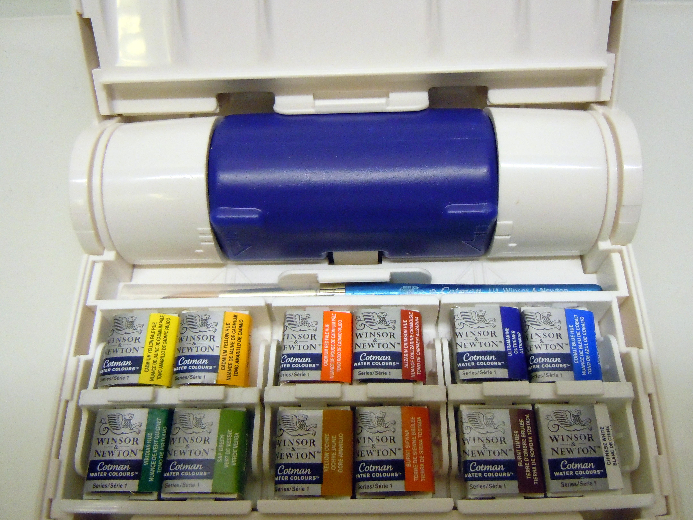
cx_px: 346
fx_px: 601
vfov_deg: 46.8
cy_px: 260
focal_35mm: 30
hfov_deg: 60.0
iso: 800
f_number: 3.5
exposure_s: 1/125
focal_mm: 5.4
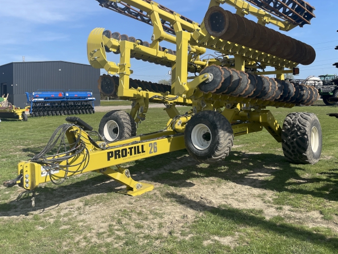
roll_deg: +1.0
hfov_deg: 52.6
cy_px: 88
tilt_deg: +3.7
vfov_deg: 40.3
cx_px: 168
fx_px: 342
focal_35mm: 35
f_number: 1.6
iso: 32
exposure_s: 1/3509
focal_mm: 4.2
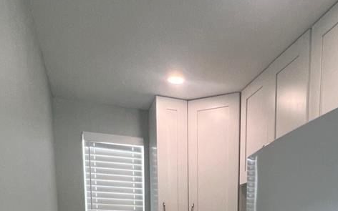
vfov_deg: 28.5
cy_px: 285
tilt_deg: -8.6
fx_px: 322
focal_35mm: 35
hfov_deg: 54.5
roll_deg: -0.7
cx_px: 218
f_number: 1.8
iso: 100
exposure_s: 1/120
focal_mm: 1.57
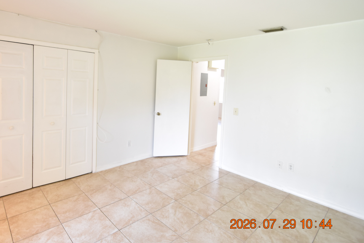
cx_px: 145
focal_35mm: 19
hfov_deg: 85.8
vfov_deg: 63.8
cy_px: 93
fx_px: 192
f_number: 3.5
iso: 800
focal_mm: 10
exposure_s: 1/45
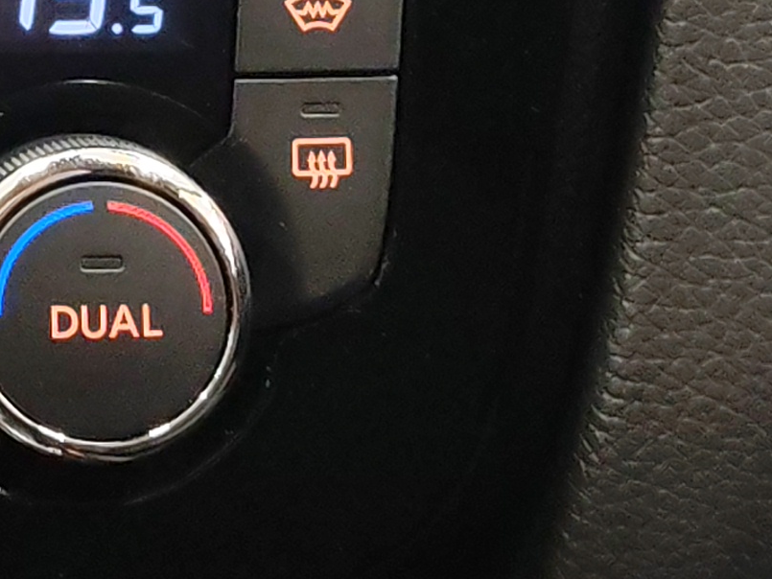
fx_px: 3859
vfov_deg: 8.1
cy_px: -617
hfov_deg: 10.8
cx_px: -584
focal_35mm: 173
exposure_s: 1/50
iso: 1000
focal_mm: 6.12
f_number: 1.9
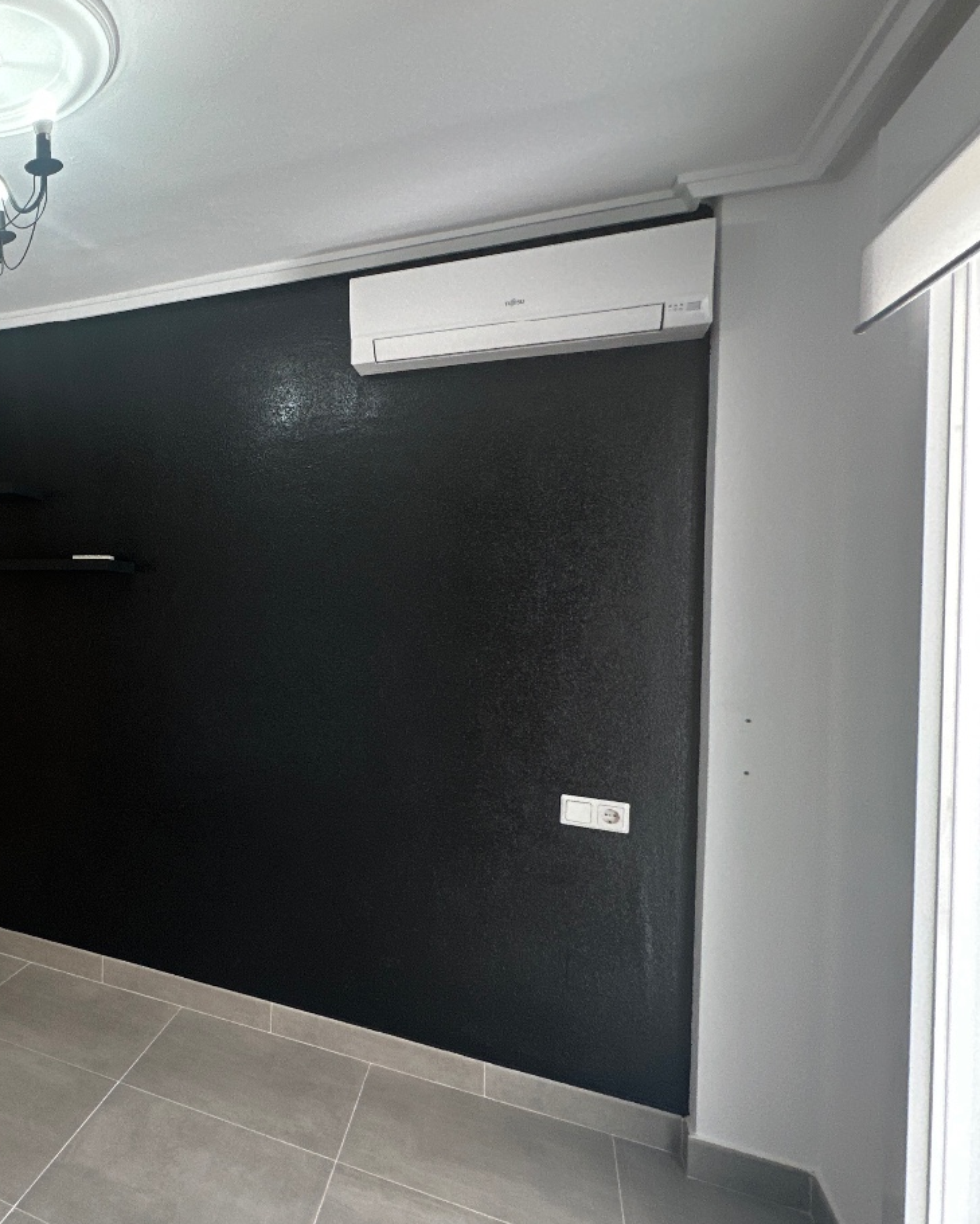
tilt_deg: -0.2
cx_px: -20
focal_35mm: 24
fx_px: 870
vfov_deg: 70.2
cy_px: 582
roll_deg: +0.4
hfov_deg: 47.7
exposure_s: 1/100
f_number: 2.2
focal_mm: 2.22
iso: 250
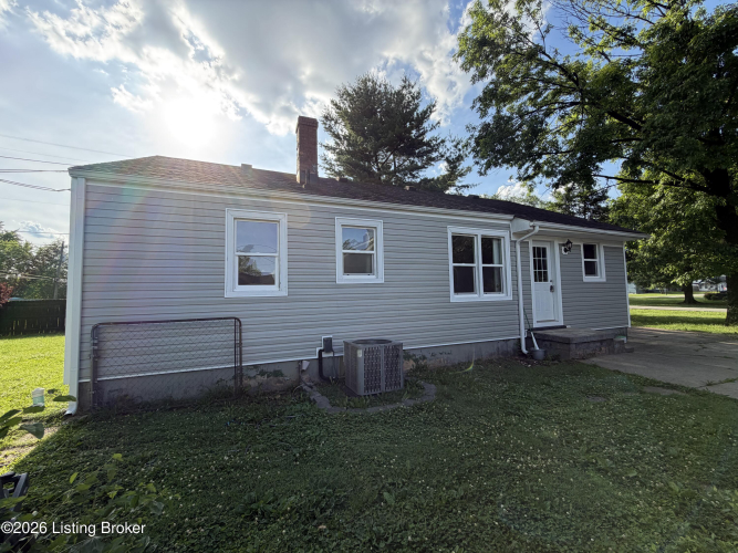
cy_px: 276
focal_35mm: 14
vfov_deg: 85.7
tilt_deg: +3.4
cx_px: 369
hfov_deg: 102.1
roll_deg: +1.8
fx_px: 298
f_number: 2.2
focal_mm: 2.22
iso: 40
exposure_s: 1/554
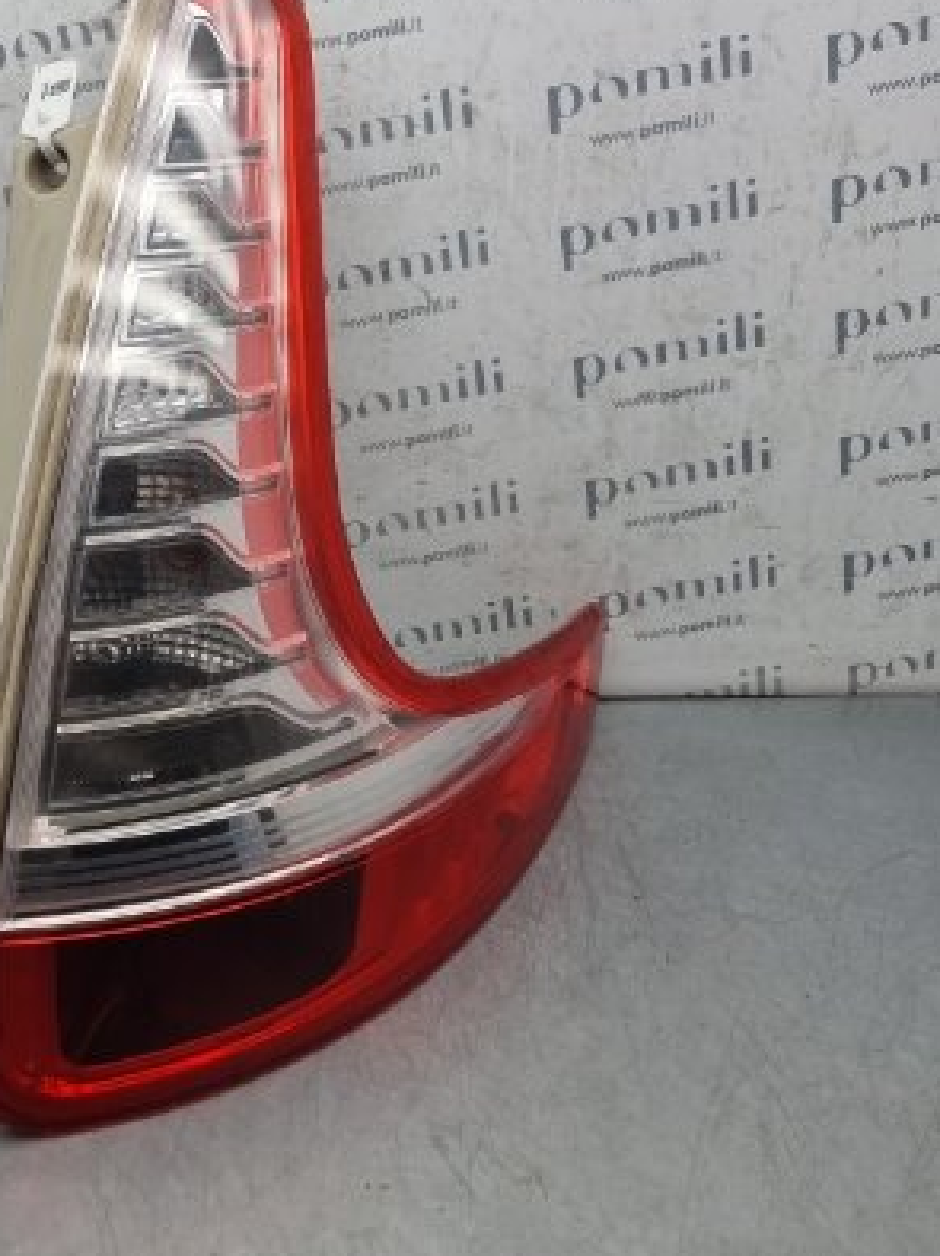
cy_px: 437
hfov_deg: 36.0
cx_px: 245
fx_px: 1414
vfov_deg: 47.2
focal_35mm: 39
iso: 50
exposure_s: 1/349
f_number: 1.8
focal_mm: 6.7
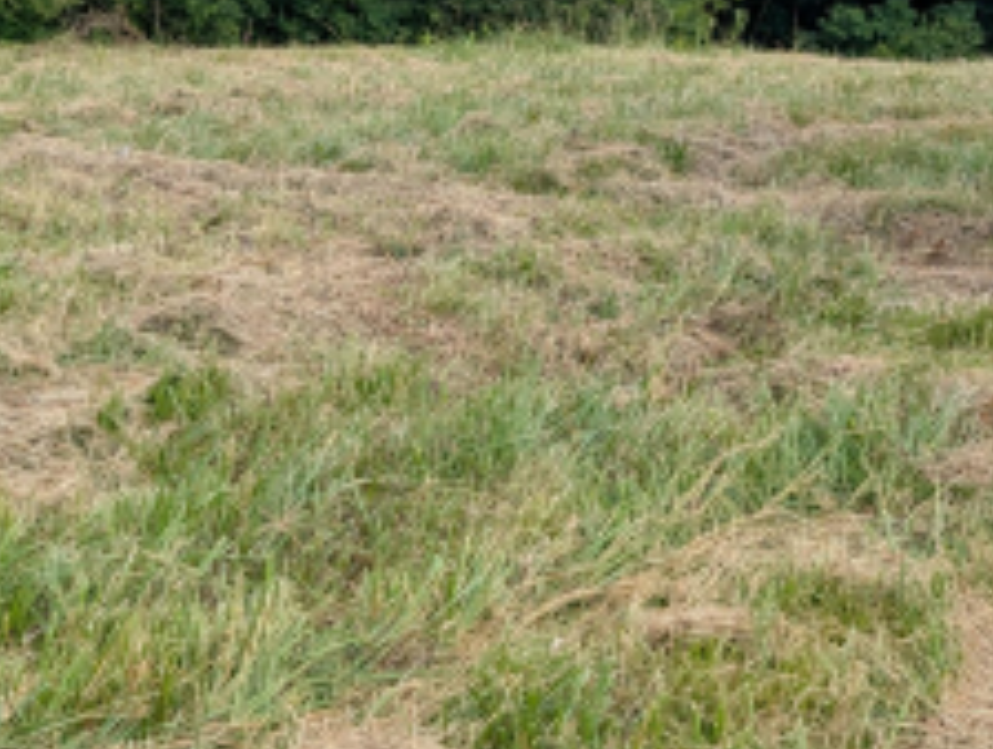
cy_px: 448
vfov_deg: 20.8
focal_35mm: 71
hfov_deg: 25.6
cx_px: -53
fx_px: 2041
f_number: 1.68
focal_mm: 6.9
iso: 20
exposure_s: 1/654
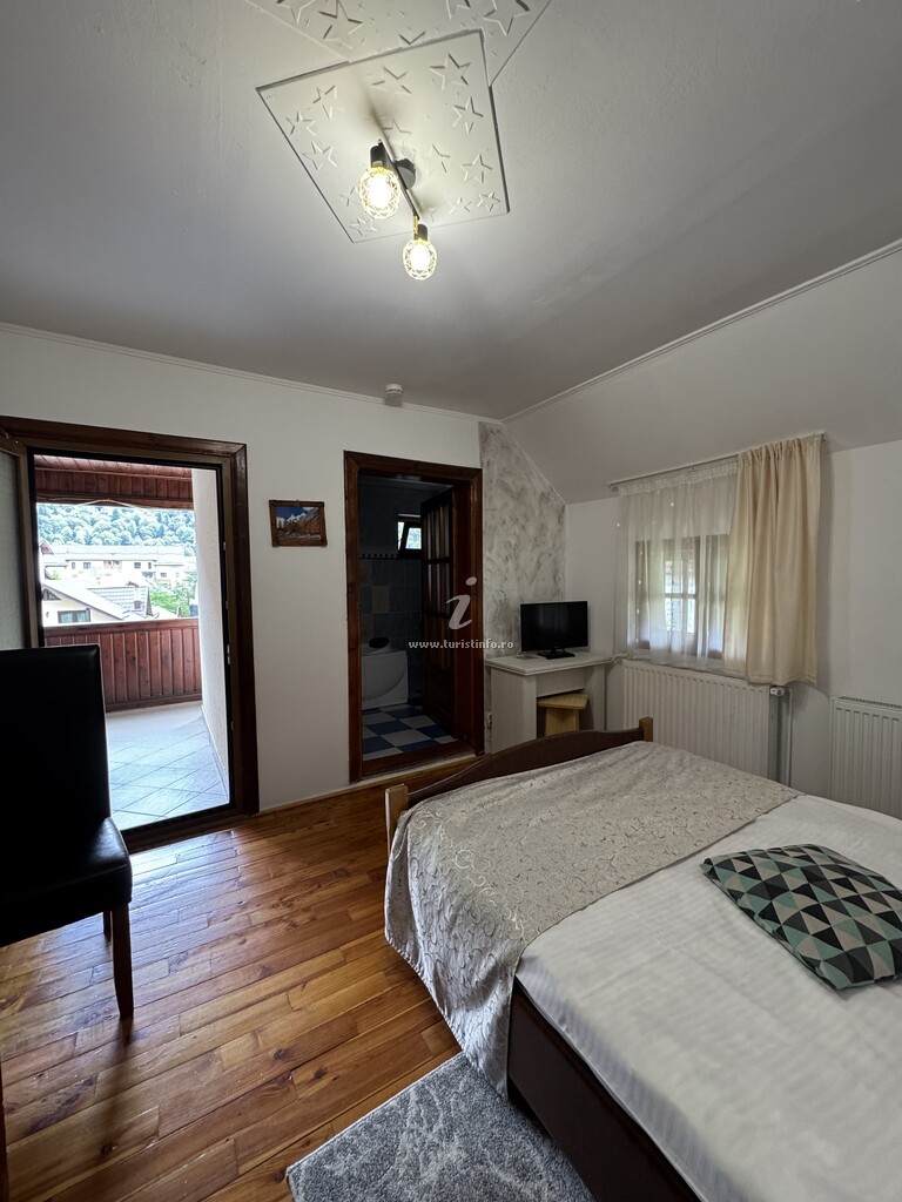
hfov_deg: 85.7
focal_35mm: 14
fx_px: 486
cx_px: 451
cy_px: 601
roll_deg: +1.0
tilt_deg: -2.2
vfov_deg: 102.1
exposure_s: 1/100
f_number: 2.2
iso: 250
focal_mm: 2.22
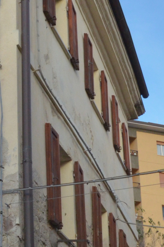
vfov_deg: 21.1
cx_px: -58
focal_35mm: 96
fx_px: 659
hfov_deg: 13.6
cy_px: 183
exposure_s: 1/320
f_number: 10
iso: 1250
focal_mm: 16
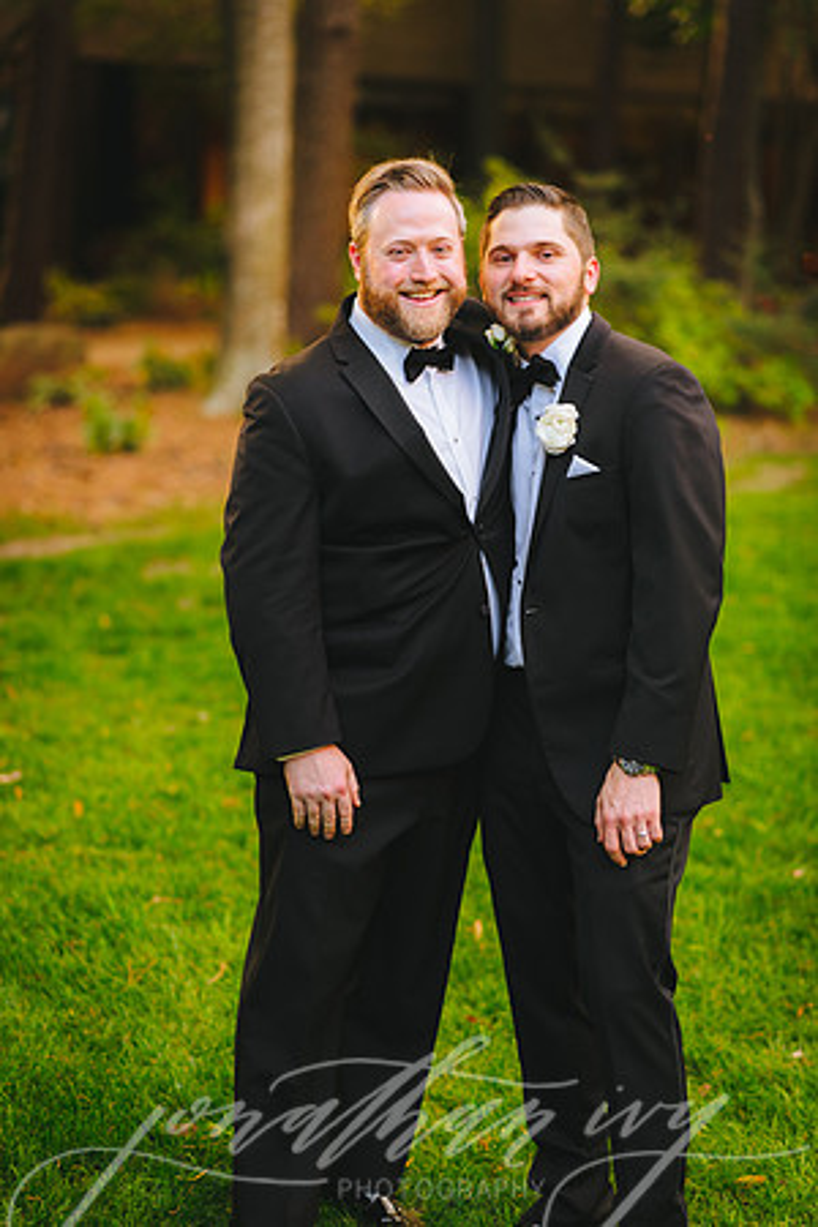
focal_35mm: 85
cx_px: 409
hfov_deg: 16.1
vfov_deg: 23.9
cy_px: 614
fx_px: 2897
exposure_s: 1/250
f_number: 2.2
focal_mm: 85
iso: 500
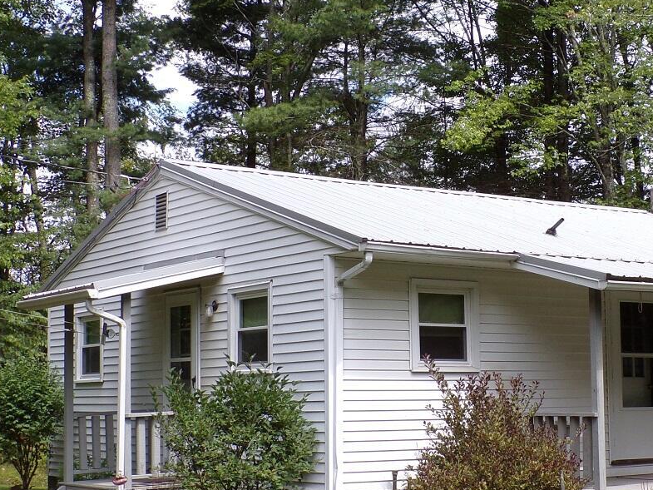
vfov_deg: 22.2
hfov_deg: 29.2
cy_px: 285
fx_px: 1245
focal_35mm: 66
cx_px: 428
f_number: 4.7
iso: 80
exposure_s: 1/250
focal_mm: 6.6
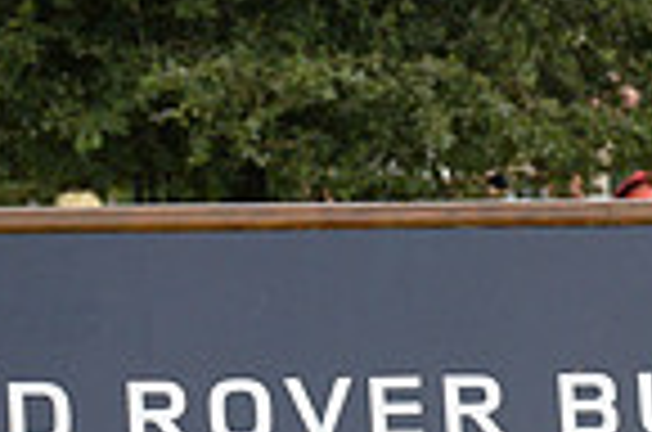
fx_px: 26836
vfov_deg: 0.9
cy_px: 176
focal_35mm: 1485
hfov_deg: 1.4
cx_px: 1241
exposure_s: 1/800
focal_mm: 370
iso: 2000
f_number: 9
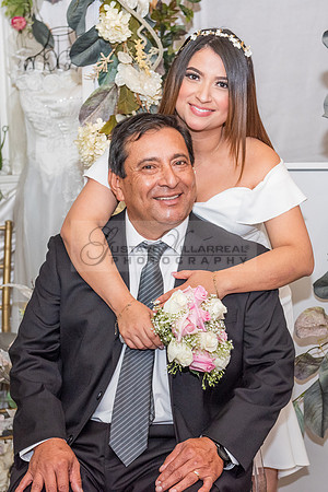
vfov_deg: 24.6
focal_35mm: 82
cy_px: 246
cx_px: 172
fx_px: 1127
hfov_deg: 16.6
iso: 1600
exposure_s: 1/125
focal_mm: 55
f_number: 4.5
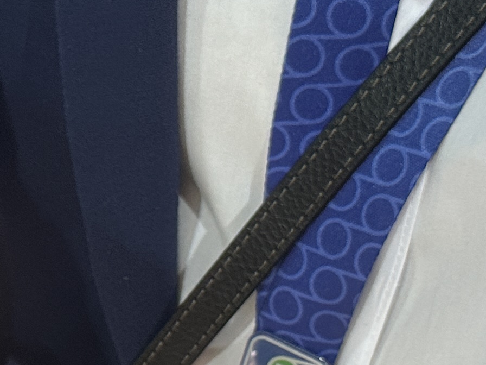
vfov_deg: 13.6
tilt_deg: -37.8
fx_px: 1516
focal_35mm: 108
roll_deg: +0.9
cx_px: 43
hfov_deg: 17.9
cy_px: 328
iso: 200
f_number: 1.78
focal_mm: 6.86
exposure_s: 1/60
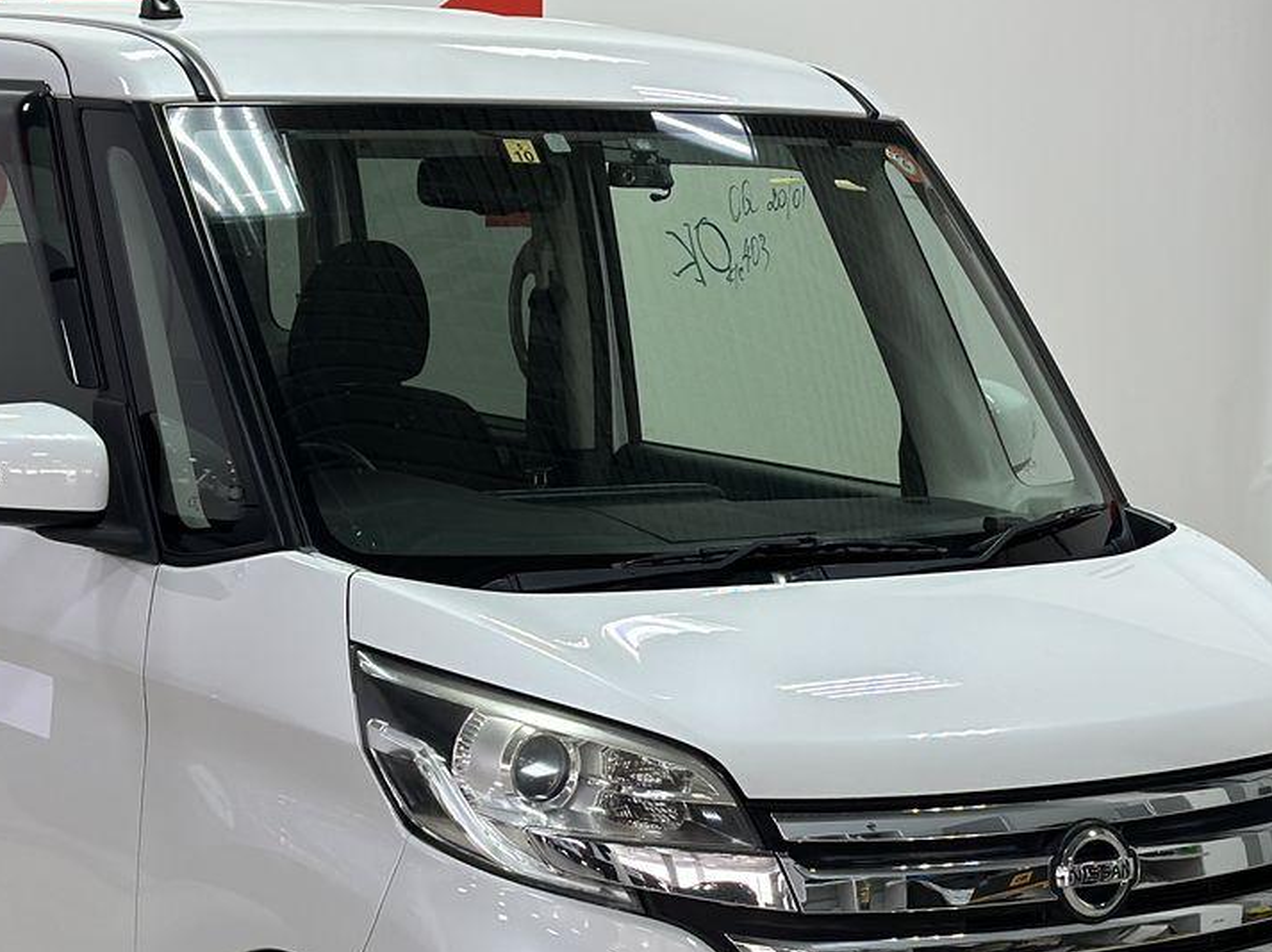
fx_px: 3563
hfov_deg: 20.2
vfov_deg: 15.1
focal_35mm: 97
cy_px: 809
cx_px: 492
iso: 64
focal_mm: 6.86
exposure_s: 1/100
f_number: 1.78
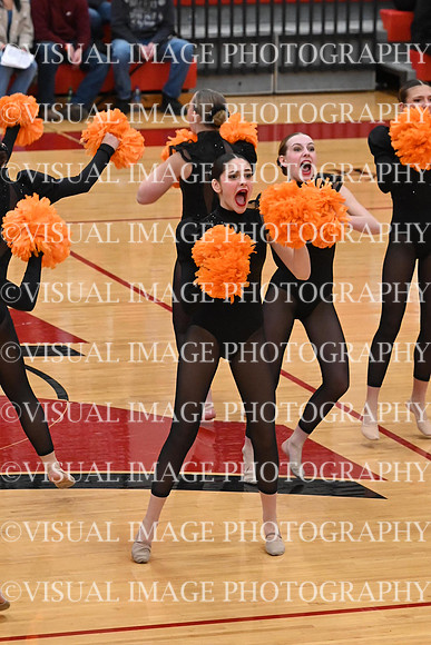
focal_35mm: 195
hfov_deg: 7.0
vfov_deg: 10.5
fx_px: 3500
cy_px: 322
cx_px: 216
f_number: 4
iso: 8000
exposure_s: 1/400
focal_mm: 130
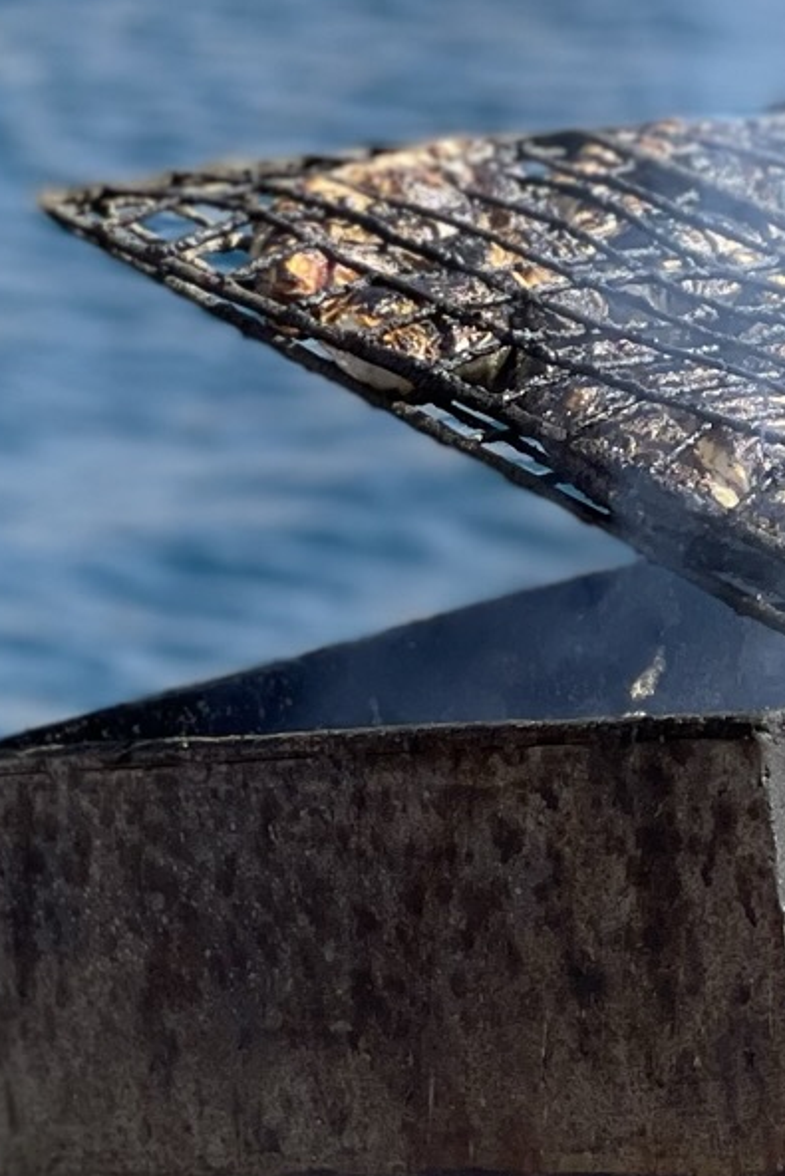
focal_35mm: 187
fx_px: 6112
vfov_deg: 11.0
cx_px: 735
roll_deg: -1.3
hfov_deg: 7.3
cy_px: 435
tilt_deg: -11.9
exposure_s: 1/1170
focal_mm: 6
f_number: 2
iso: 32
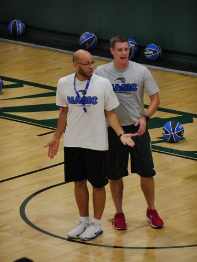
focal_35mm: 260
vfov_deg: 7.6
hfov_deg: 5.7
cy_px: 131
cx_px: 98
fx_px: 1973
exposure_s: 1/320
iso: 6400
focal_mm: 130
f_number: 5.6
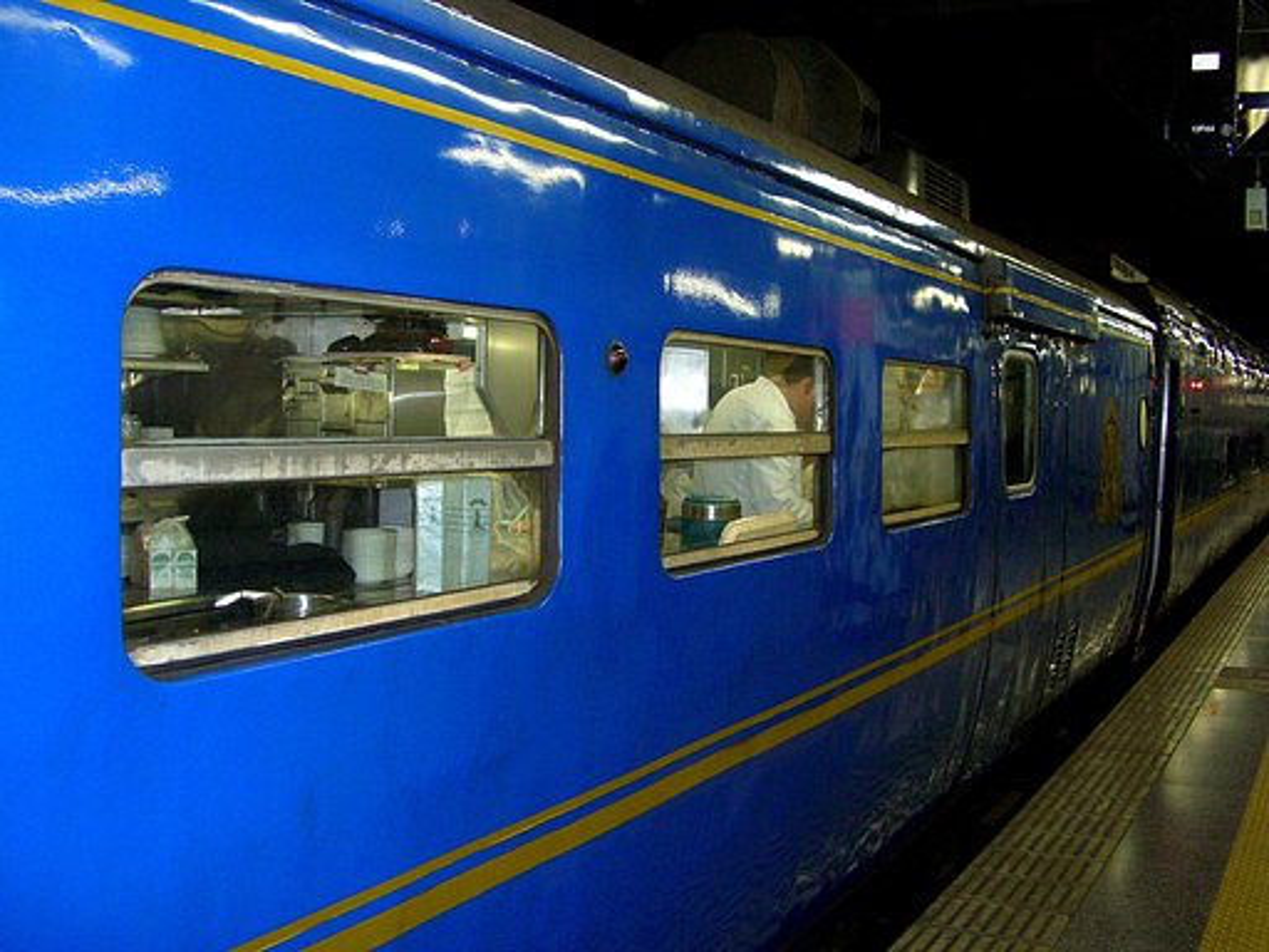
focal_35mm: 38
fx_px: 1393
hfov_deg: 49.0
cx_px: 634
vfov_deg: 37.7
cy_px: 476
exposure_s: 1/60
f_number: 2.8
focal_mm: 7.9
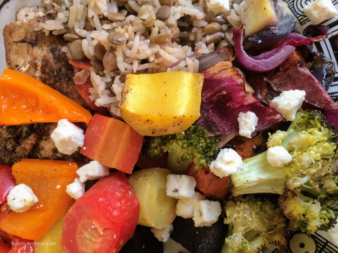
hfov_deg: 61.7
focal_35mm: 29
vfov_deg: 48.2
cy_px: 126
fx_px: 283
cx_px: 169
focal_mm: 4.15
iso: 125
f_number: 2.2
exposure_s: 1/30
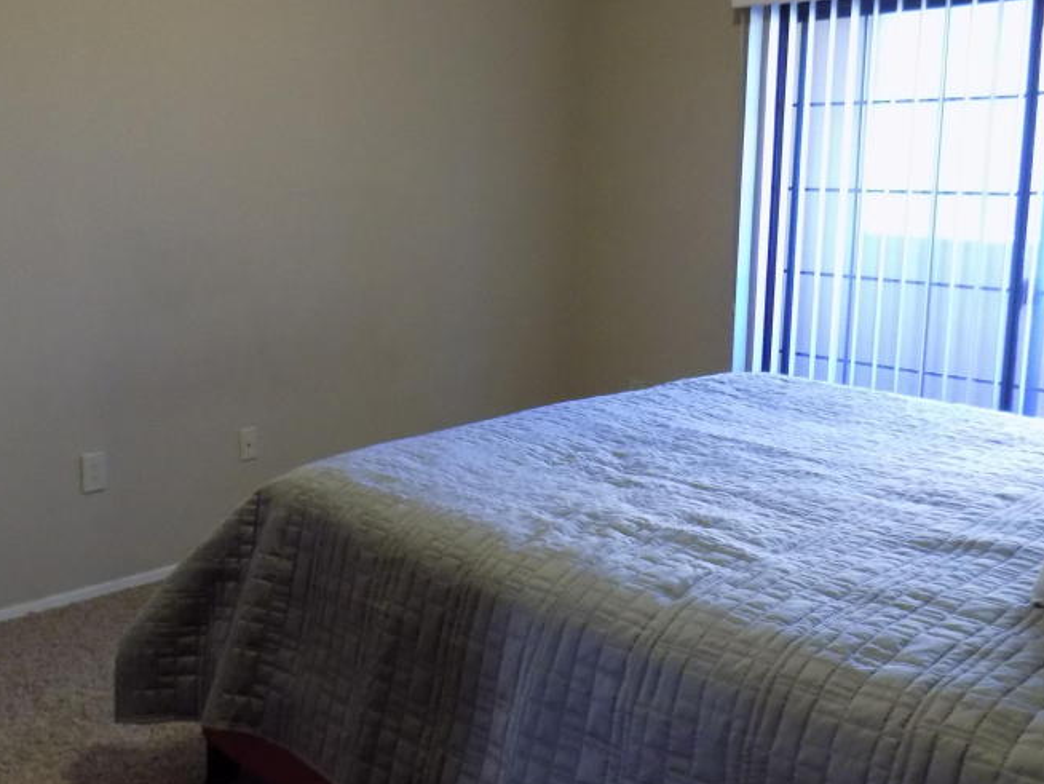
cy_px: 329
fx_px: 1086
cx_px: 314
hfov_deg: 50.0
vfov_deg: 39.6
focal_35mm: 36
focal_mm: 4
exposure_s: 1/25
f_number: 3.1
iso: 400
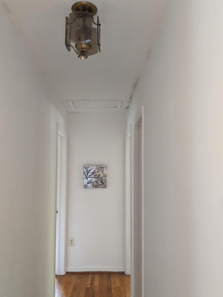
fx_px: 258
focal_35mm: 30
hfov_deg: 46.8
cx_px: 107
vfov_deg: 59.9
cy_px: 157
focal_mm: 4.44
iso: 551
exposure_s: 1/60
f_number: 1.8
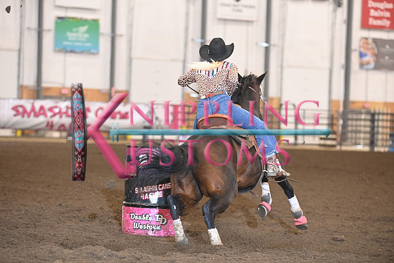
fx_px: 1335
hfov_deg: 16.8
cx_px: 197
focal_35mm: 122
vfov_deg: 11.2
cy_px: 132
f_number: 3.2
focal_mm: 122
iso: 1600
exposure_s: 1/250
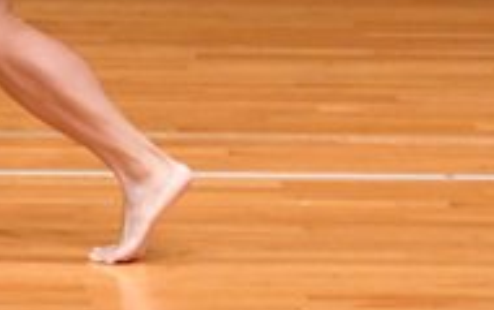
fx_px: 13404
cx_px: 30
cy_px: -289
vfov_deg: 1.3
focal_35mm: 995
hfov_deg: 2.1
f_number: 5.6
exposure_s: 1/400
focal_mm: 160
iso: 3200
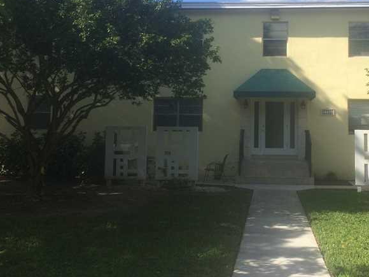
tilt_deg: +4.1
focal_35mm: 40
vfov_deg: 35.7
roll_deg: -1.2
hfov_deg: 46.2
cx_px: 240
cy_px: 102
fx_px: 426
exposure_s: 1/1642
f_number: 2.2
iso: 32
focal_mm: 4.15
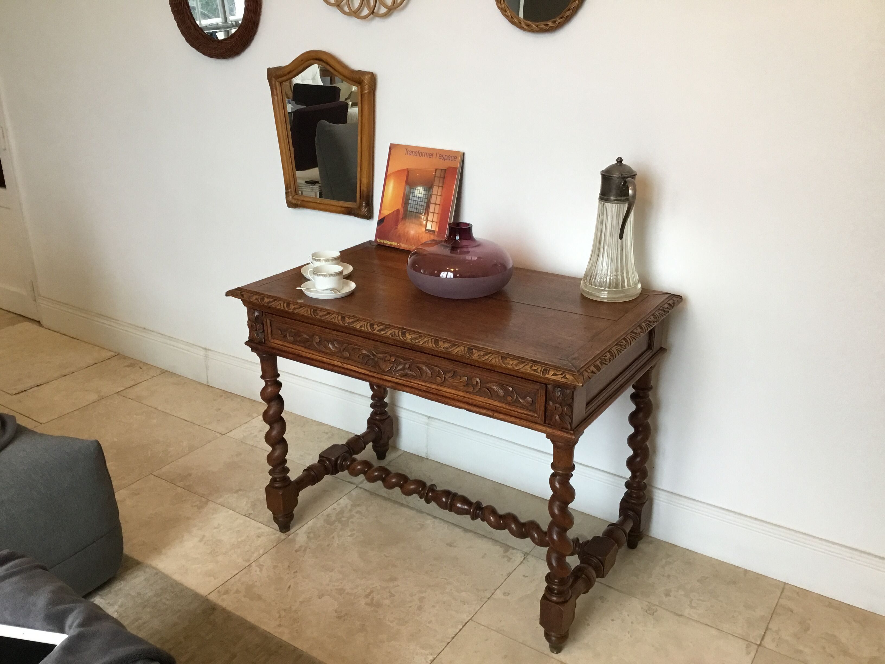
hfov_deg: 58.4
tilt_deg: -19.9
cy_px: 332
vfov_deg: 45.4
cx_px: 442
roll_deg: -0.7
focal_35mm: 31
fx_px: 793
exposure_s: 1/33
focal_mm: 3.3
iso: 64
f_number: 2.4
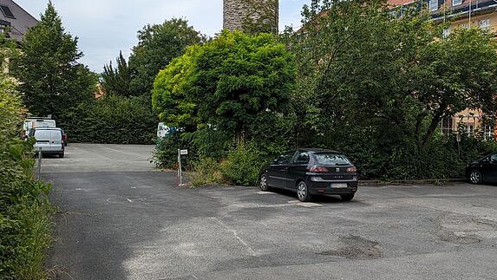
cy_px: 115
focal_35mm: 38
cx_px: 291
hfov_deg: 52.5
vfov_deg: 31.2
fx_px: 501
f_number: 1.89
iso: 45
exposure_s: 1/1919
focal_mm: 5.43
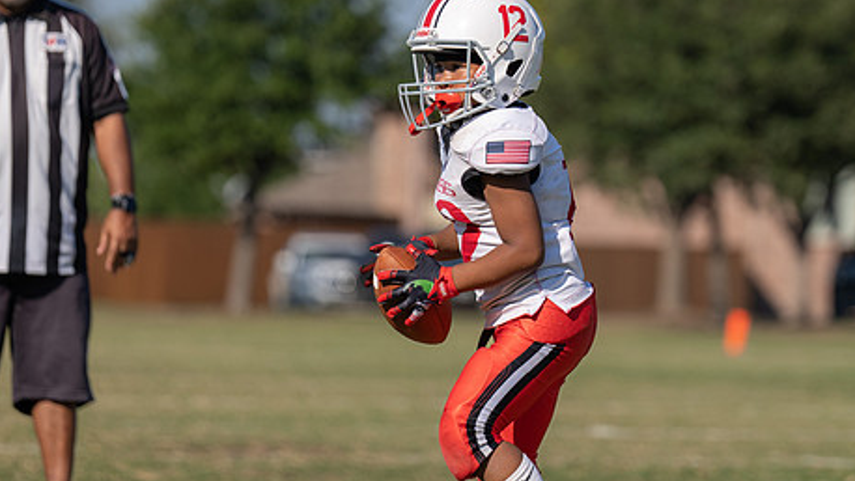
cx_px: 547
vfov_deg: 4.3
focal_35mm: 284
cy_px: 182
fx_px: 6441
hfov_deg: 7.6
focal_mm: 152
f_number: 2.8
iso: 100
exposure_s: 1/2500
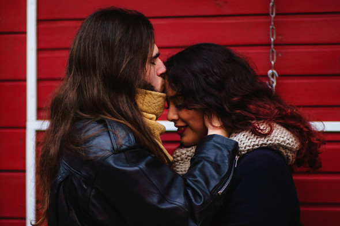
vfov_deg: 10.7
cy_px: 113
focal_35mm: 128
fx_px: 1203
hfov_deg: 16.1
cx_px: 170
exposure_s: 1/320
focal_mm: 85
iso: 200
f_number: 1.4
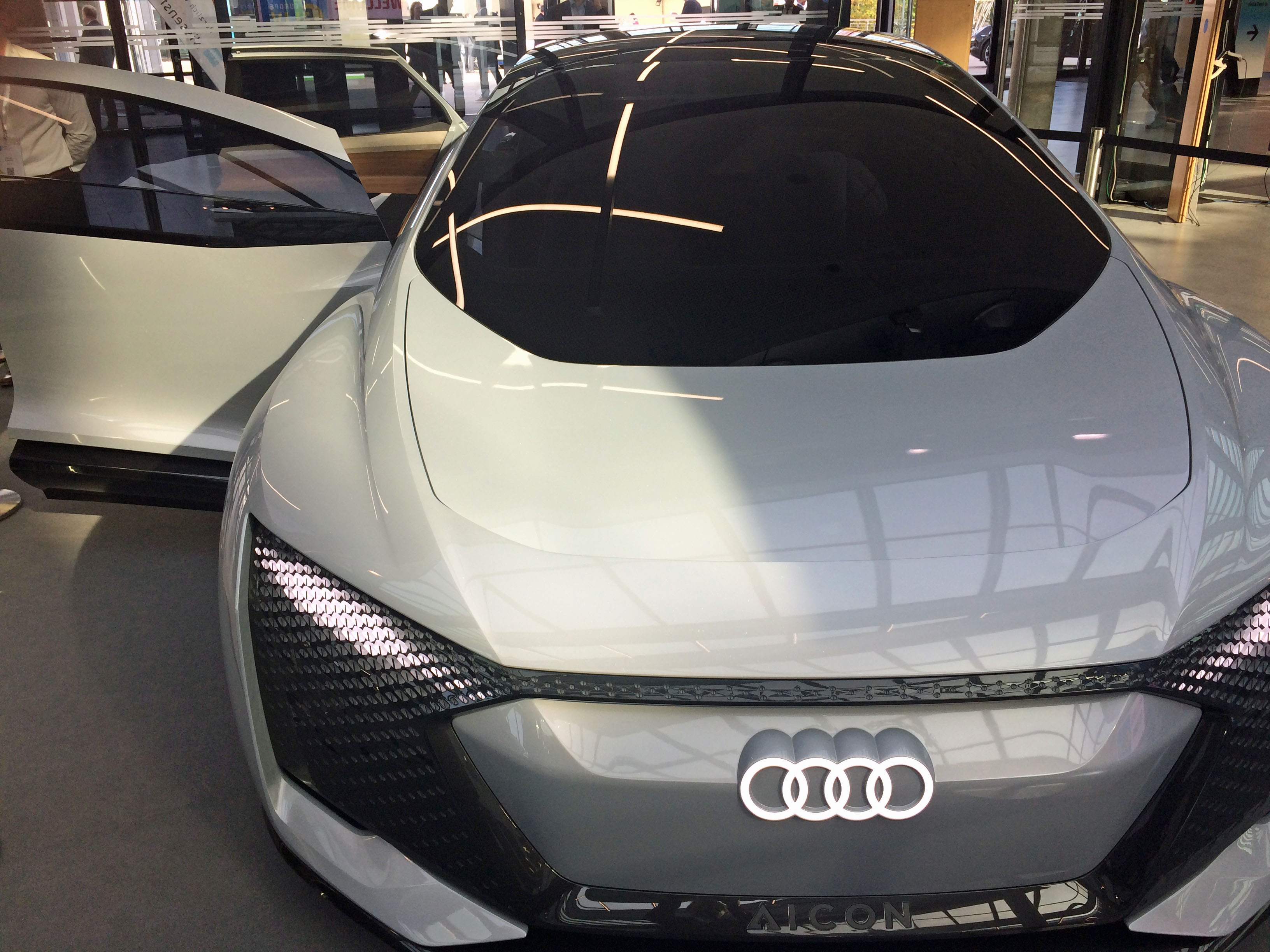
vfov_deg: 48.2
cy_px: 476
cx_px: 635
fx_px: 1064
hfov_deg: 61.7
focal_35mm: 29
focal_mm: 4.15
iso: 32
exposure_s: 1/289
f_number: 2.2
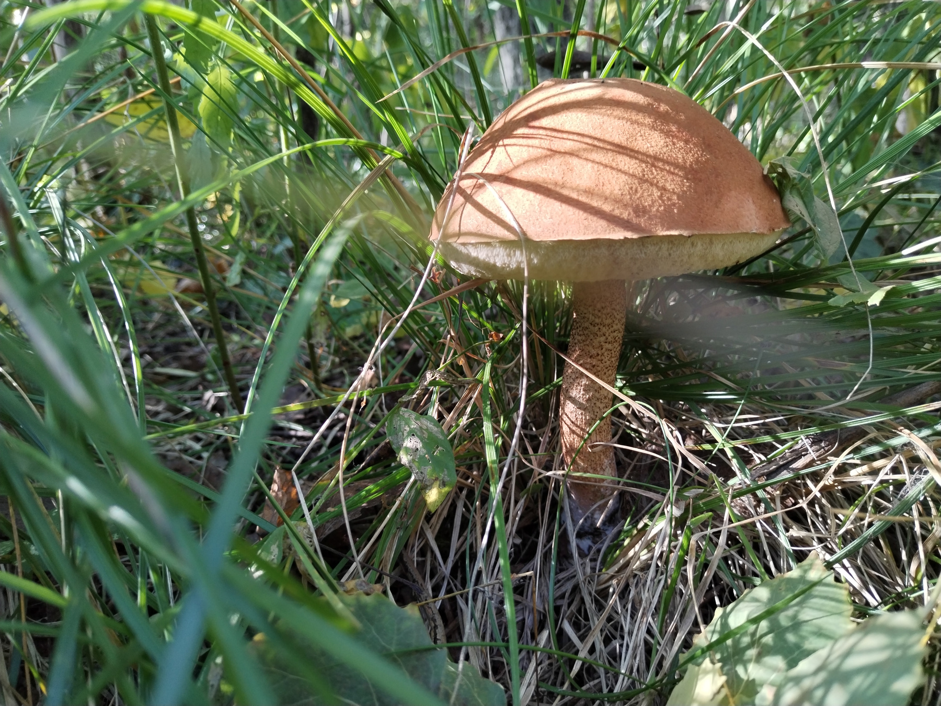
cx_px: 470
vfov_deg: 53.1
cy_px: 353
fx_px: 707
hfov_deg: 67.3
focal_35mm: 26
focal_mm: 4.75
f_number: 1.8
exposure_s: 1/50
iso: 321
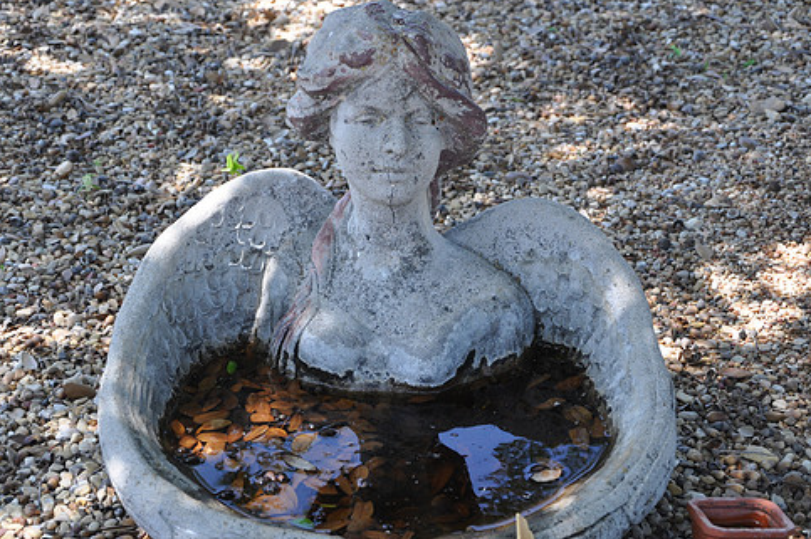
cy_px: 300
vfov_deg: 18.9
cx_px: 408
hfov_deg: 28.1
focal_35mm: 72
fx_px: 1620
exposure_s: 1/125
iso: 250
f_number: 5.6
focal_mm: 40
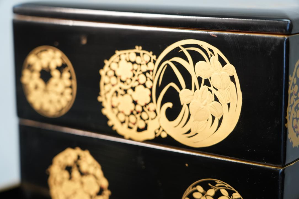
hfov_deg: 23.6
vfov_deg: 15.9
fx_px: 714
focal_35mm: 86
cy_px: 100
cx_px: 150
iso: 1600
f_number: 4
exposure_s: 1/100
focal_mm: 86
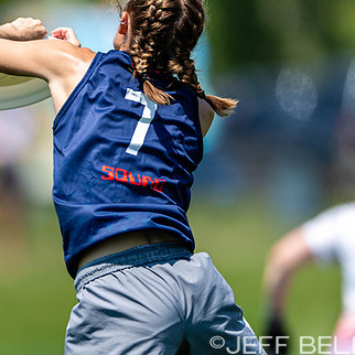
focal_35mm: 1030
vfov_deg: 1.7
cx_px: -61
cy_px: 261
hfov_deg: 1.7
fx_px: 11951
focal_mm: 400
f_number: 2.8
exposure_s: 1/2000
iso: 100
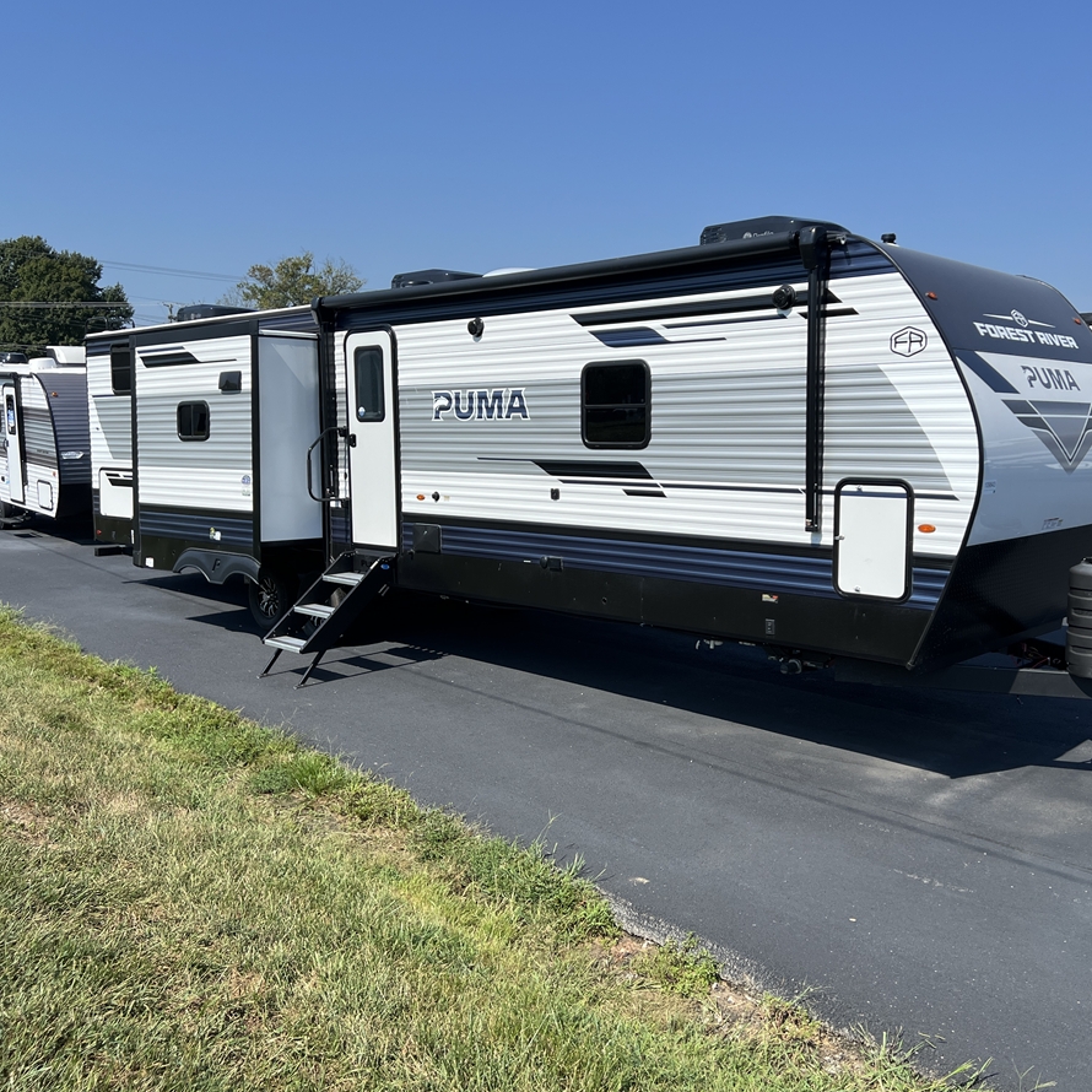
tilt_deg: -7.9
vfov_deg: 52.5
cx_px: 628
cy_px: 542
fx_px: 1106
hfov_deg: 52.3
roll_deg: -0.9
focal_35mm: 31
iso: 50
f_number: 1.5
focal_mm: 5.7
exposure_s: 1/5319
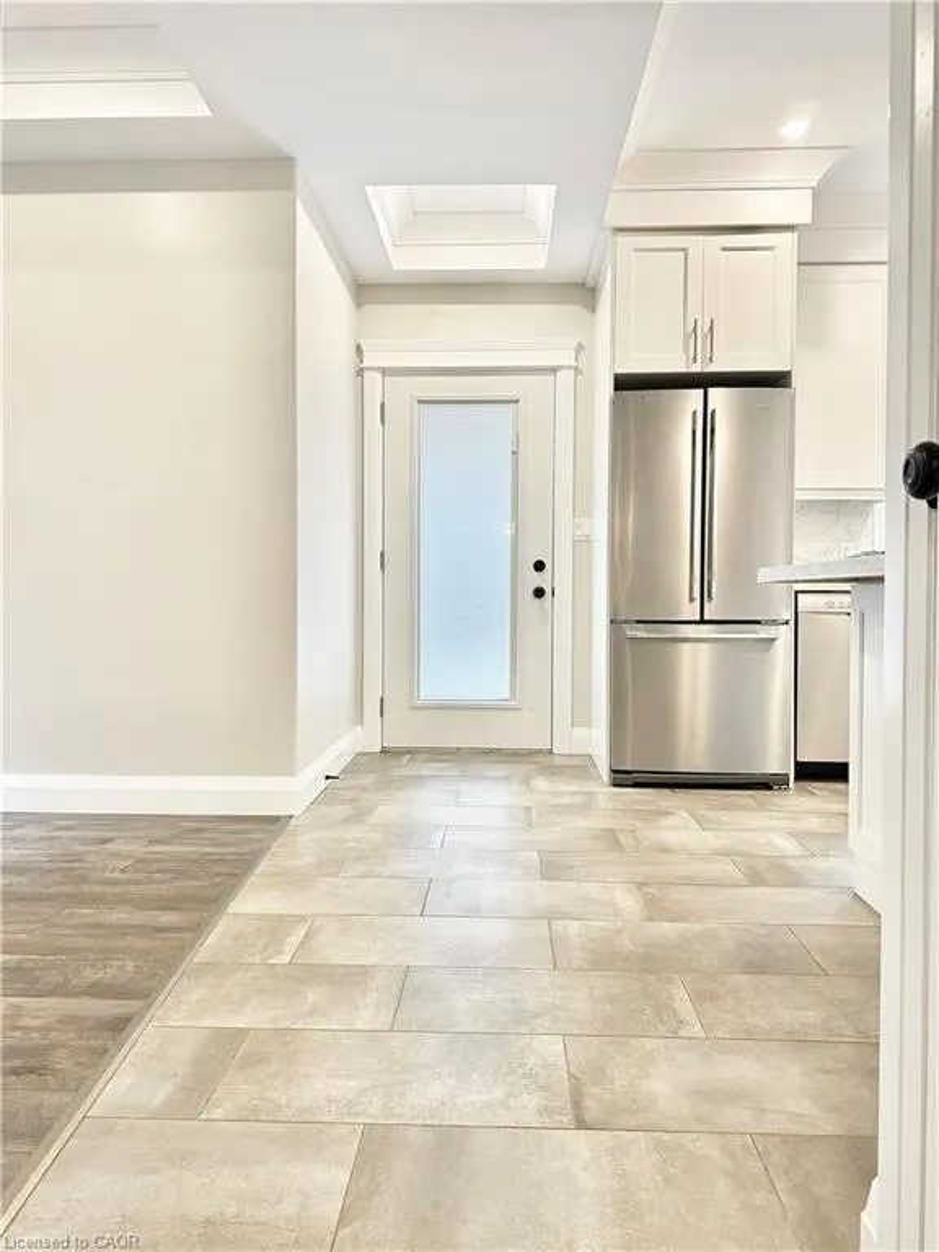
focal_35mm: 24
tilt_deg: -1.6
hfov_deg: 56.8
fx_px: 868
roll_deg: -0.7
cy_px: 626
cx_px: 470
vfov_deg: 71.6
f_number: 1.78
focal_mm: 6.76
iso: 125
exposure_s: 1/60
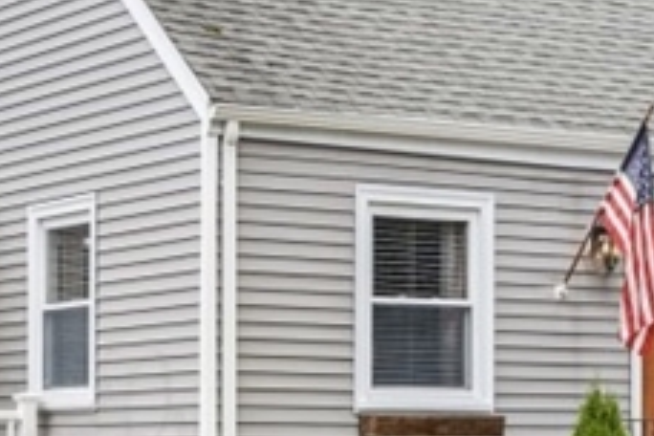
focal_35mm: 135
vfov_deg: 10.1
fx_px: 2452
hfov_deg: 15.2
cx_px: 359
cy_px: 435
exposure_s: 1/1600
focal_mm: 20
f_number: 4.5
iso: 500
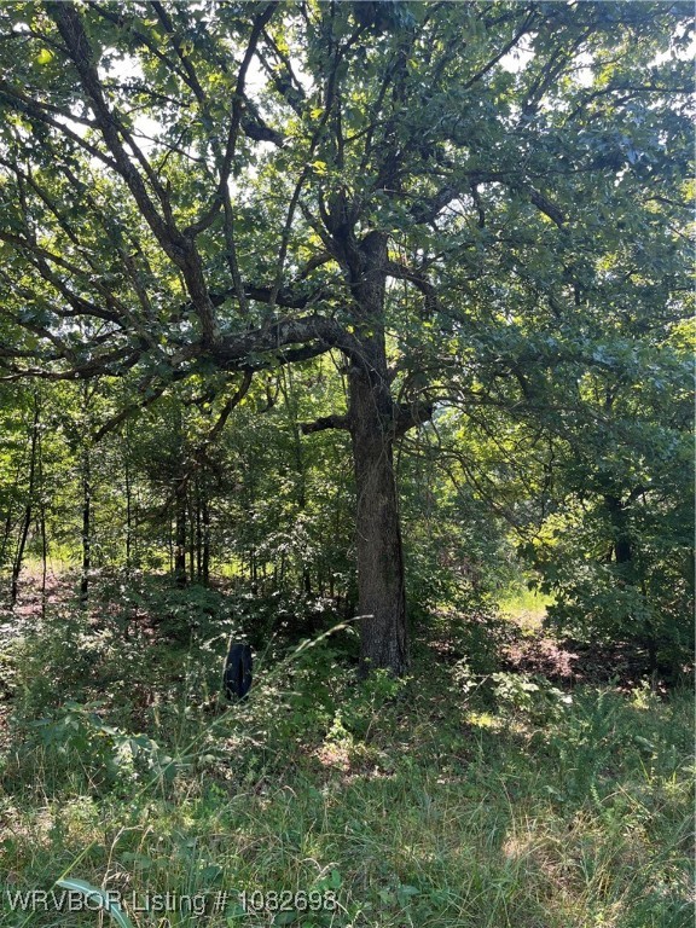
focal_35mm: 26
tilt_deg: +6.0
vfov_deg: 67.3
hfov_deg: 53.1
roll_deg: +1.7
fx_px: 697
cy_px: 464
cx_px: 348
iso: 40
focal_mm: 5.1
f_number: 1.6
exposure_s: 1/198
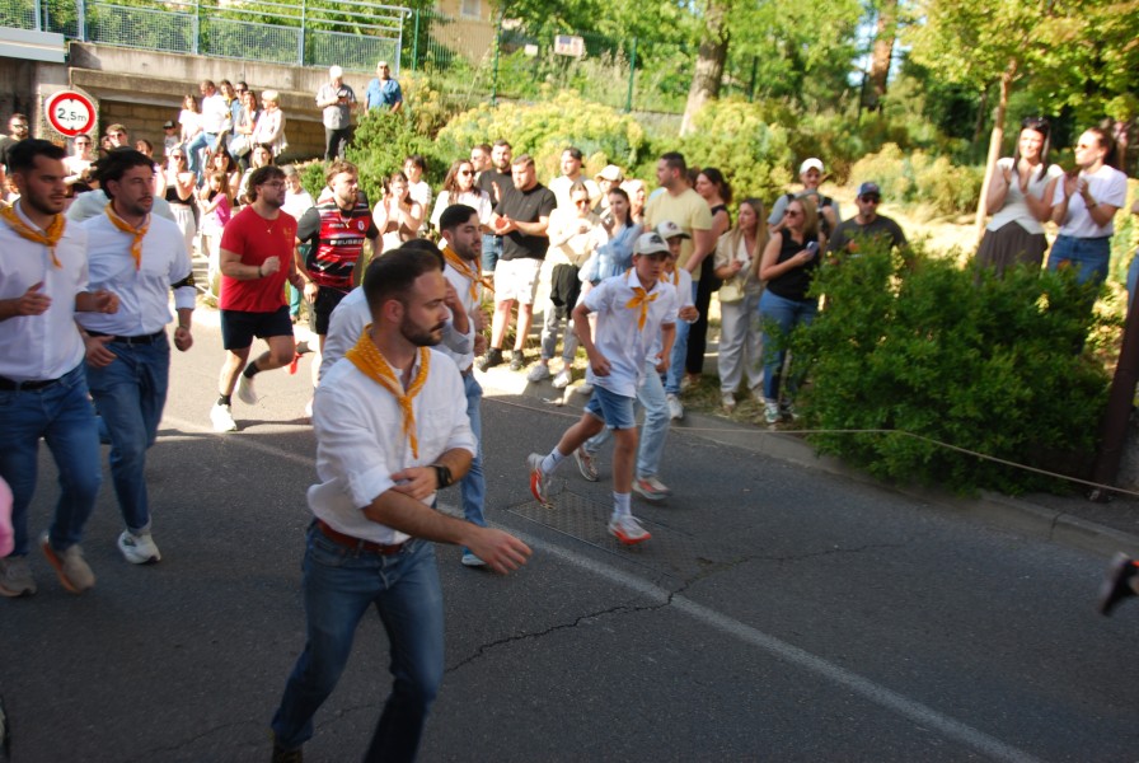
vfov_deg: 40.1
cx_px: 570
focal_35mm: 33
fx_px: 1045
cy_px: 382
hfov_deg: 57.2
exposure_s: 1/200
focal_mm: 22
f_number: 4
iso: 100
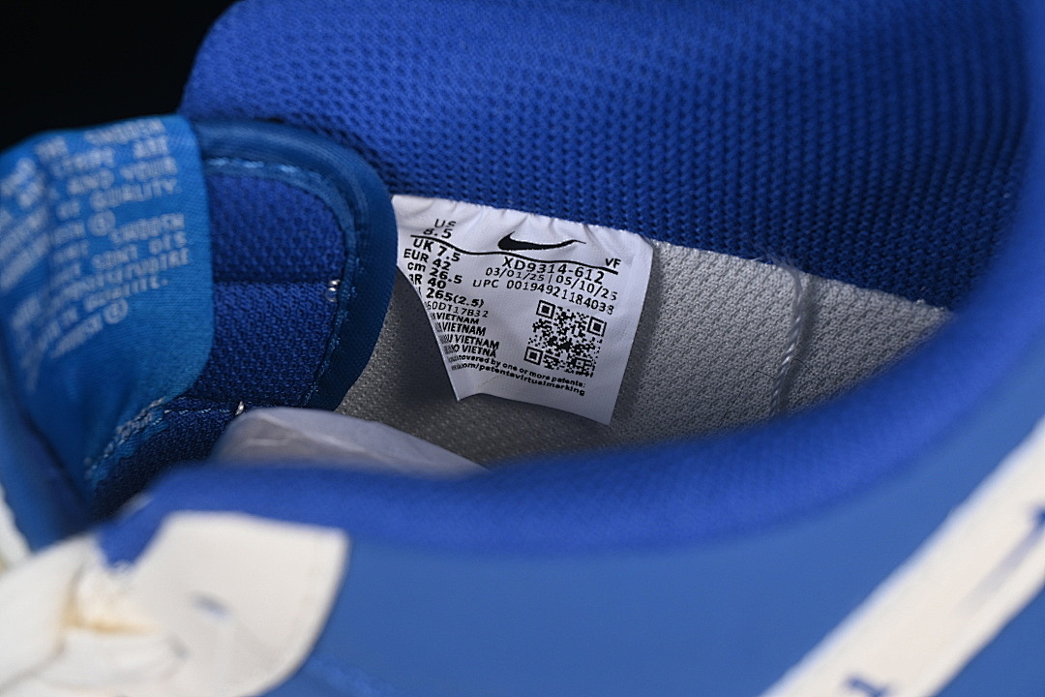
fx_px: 2177
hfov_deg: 27.0
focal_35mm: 75
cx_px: 522
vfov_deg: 18.2
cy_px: 348
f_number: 7.1
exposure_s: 1/80
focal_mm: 50
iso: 160
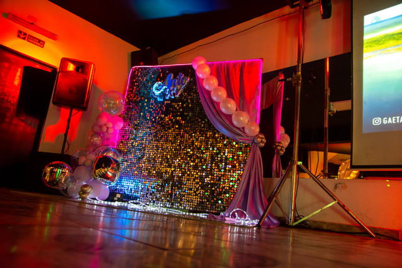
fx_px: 285
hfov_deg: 70.4
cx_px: 201
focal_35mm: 26
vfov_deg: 50.4
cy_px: 134
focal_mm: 17
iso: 2500
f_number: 2.8
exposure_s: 1/50
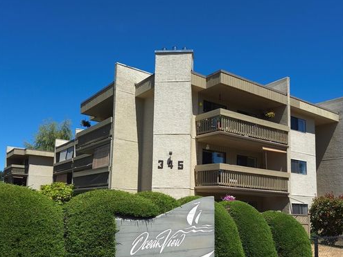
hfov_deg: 58.4
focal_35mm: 31
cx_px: 170
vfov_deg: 45.0
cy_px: 162
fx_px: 307
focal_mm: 5.4
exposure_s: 1/2024
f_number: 1.8
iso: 50
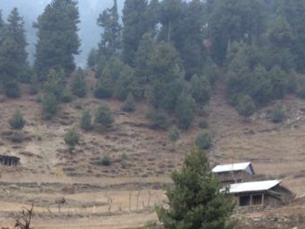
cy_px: 279
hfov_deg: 23.9
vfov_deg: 17.9
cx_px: -1
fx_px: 687
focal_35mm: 78
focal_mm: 4.15
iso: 50
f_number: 2.2
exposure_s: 1/100
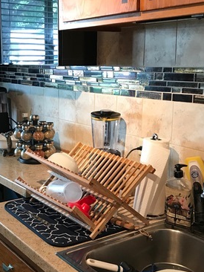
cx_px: 59
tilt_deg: -10.2
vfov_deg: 37.5
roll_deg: +0.0
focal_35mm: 51
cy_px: 145
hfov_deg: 28.3
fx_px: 400
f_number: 1.8
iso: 50
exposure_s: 1/15
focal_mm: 3.99
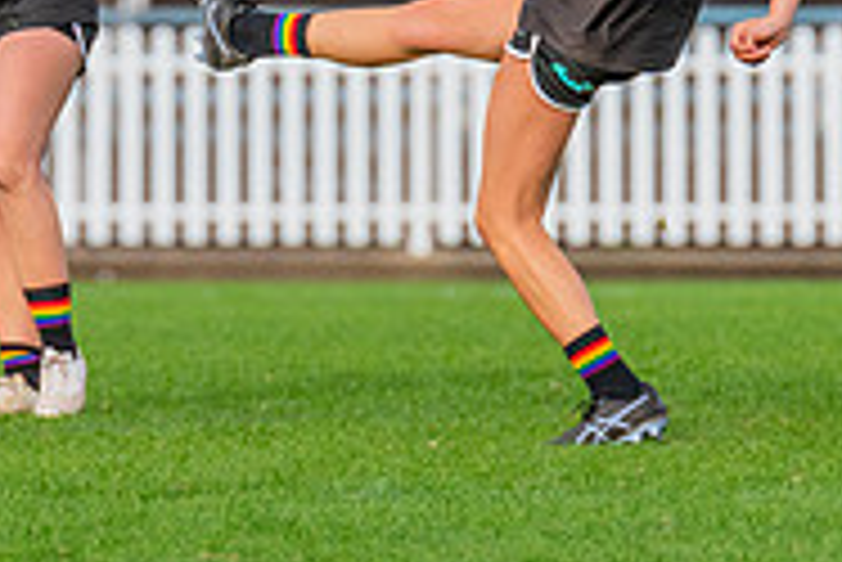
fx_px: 32792
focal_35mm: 1401
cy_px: 156
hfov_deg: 1.5
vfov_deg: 1.0
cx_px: 333
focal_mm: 420
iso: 800
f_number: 7.1
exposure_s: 1/1000
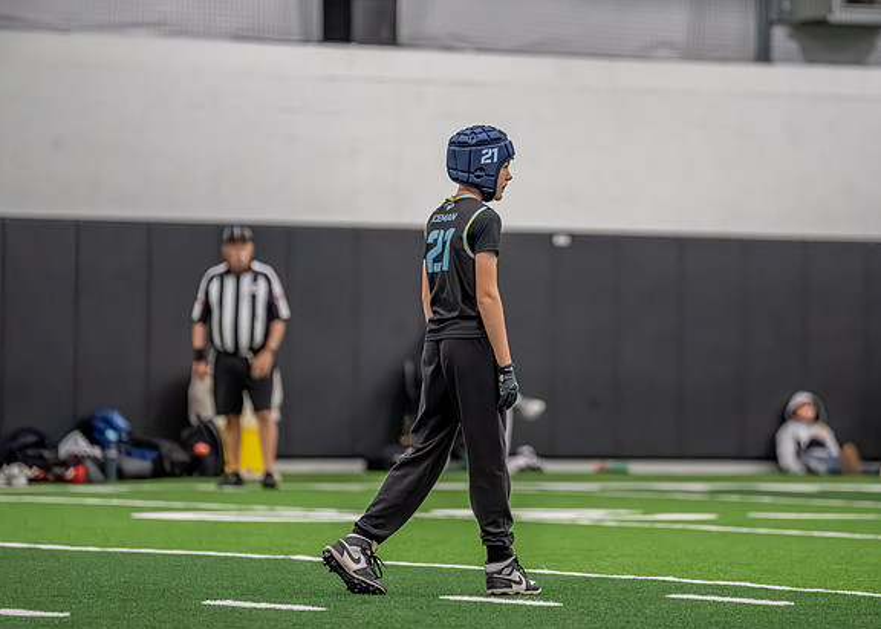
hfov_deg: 8.4
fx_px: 6028
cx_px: 459
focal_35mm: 241
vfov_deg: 6.0
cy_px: 295
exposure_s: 1/1000
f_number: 2.8
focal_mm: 191
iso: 6400
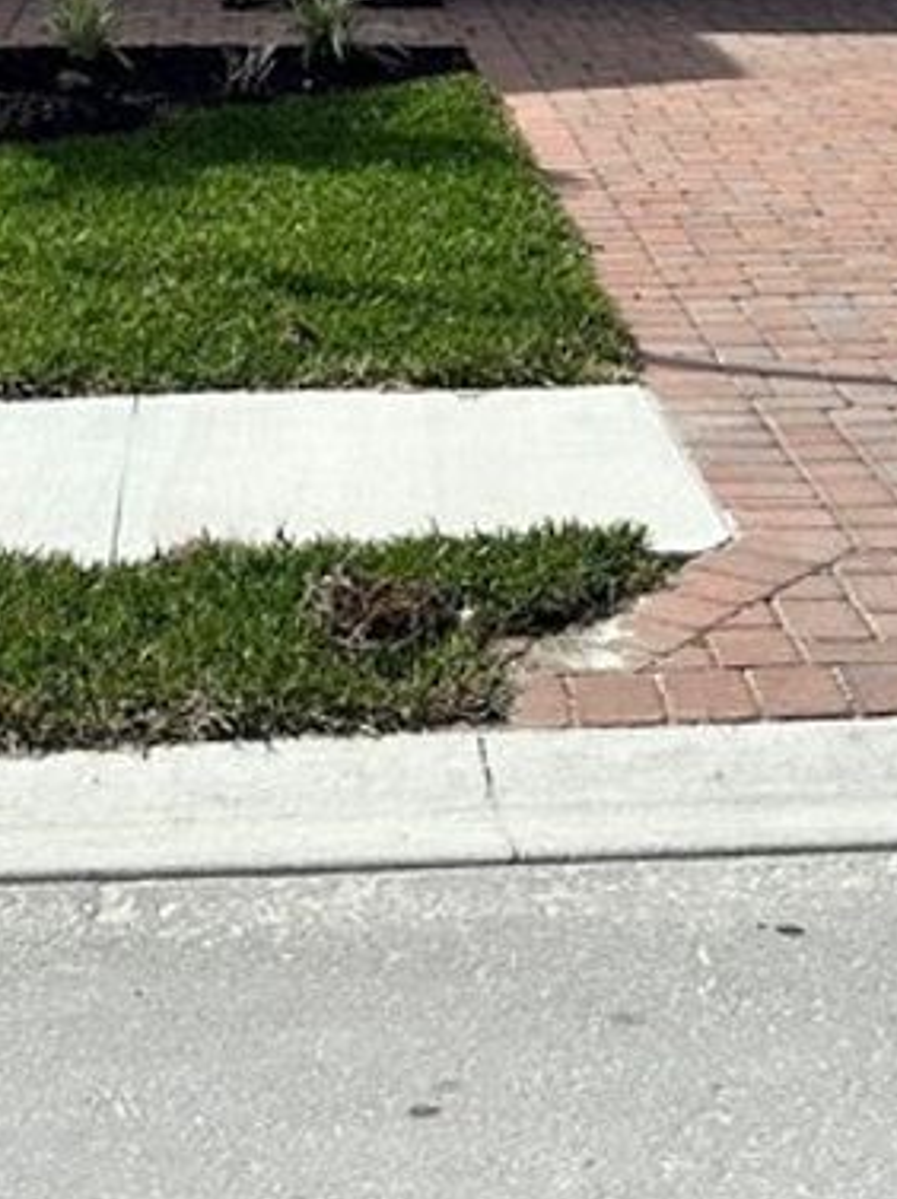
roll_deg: -1.6
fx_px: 3011
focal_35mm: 87
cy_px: -825
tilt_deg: +9.7
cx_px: 480
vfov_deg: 18.6
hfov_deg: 16.9
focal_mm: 6.86
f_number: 1.78
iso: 80
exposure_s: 1/6623
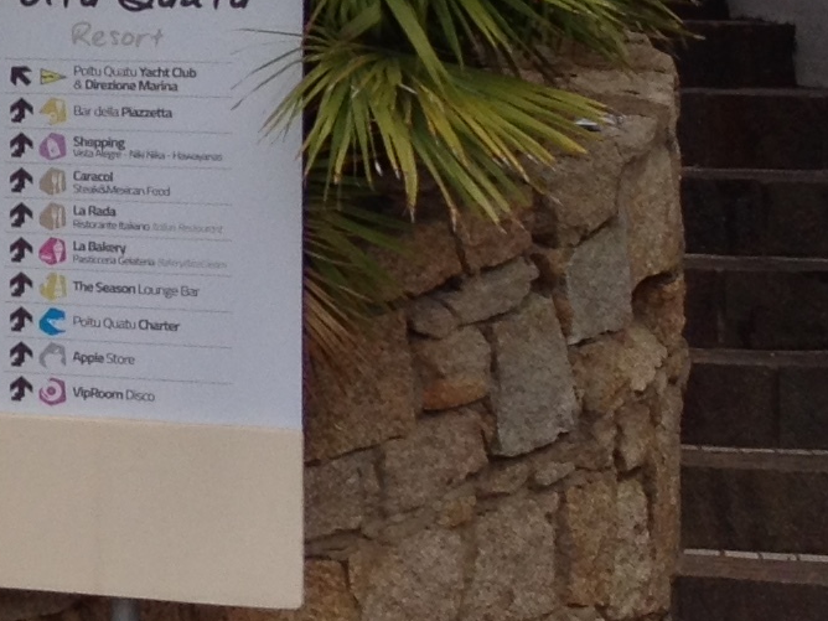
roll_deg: -0.5
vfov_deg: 8.6
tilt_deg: -0.3
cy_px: -67
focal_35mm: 171
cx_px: -1169
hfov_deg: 10.1
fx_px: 4090
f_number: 2.4
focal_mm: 4.28
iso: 50
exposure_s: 1/1126
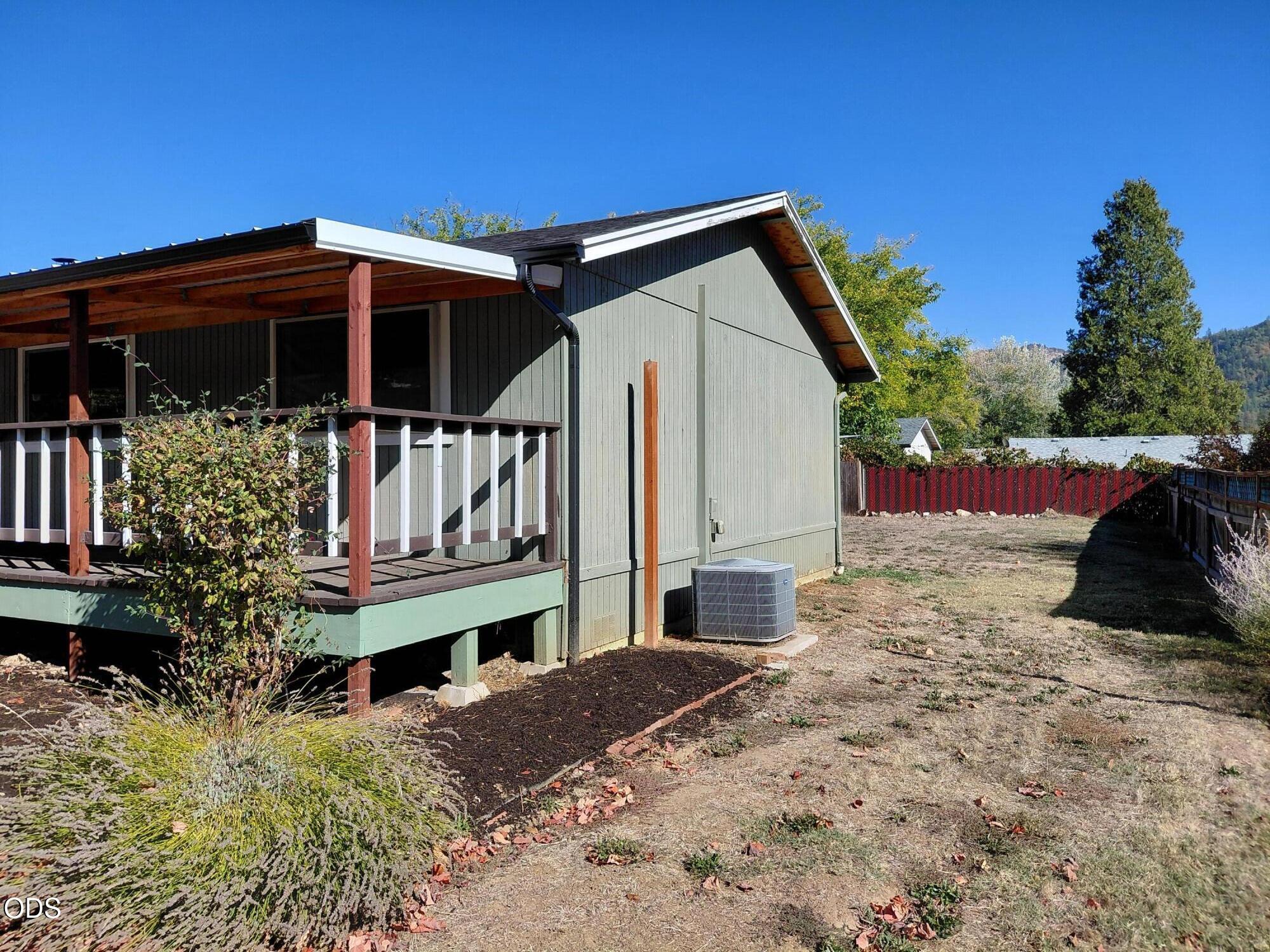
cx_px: 635
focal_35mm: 25
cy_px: 476
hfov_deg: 69.4
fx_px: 917
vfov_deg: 54.9
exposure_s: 1/2769
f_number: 1.8
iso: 50
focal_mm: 4.69
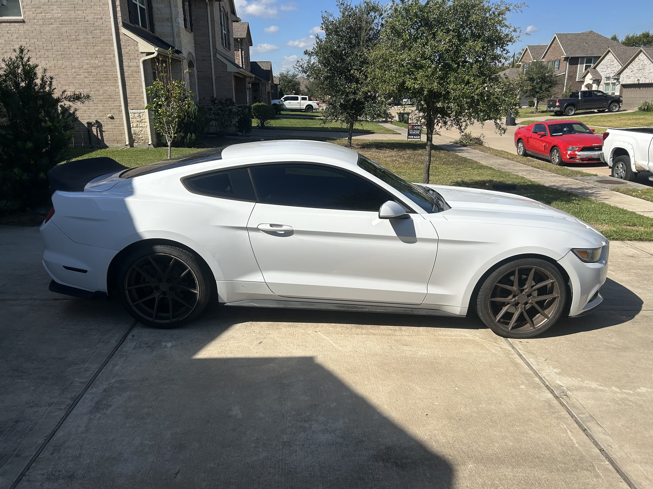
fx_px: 490
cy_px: 244
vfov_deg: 53.1
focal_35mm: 26
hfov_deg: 67.3
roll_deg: +1.2
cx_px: 326
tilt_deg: -16.2
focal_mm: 5.7
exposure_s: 1/7463
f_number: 1.5
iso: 50
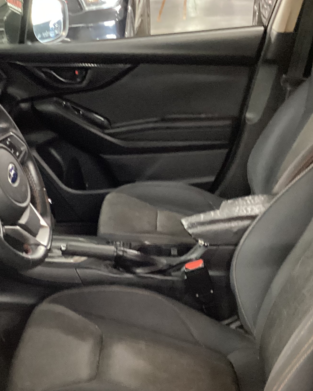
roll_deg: +1.8
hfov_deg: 25.3
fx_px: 695
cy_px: 233
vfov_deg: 31.4
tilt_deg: -25.5
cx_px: 104
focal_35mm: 60
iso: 640
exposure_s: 1/17
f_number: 2.4
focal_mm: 3.3
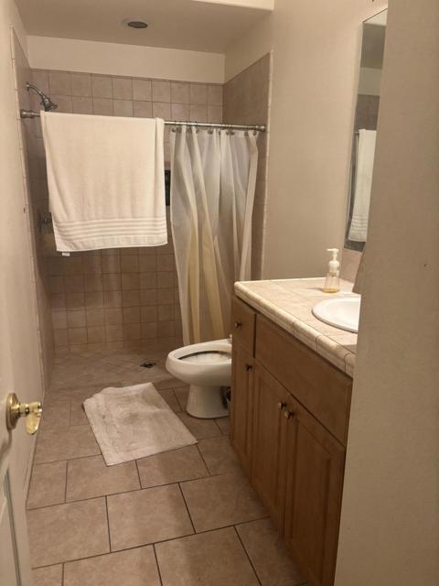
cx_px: 220
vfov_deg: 67.3
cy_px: 293
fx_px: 440
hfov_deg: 53.1
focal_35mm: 26
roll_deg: -0.4
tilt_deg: -13.0
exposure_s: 1/60
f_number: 1.6
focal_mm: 5.96
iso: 250
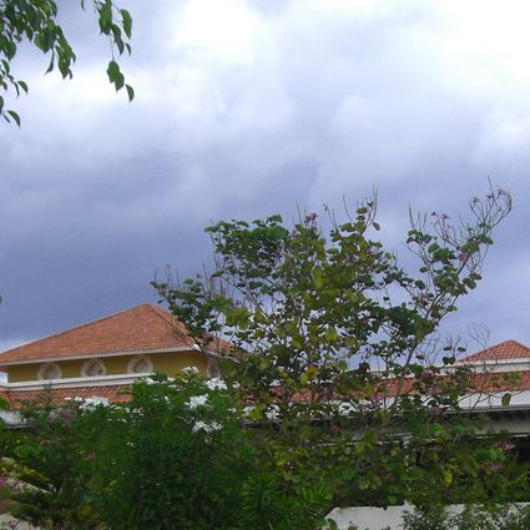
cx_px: 428
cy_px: 439
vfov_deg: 21.1
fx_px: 1403
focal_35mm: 81
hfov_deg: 21.1
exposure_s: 1/200
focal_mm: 6.2
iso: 100
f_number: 8
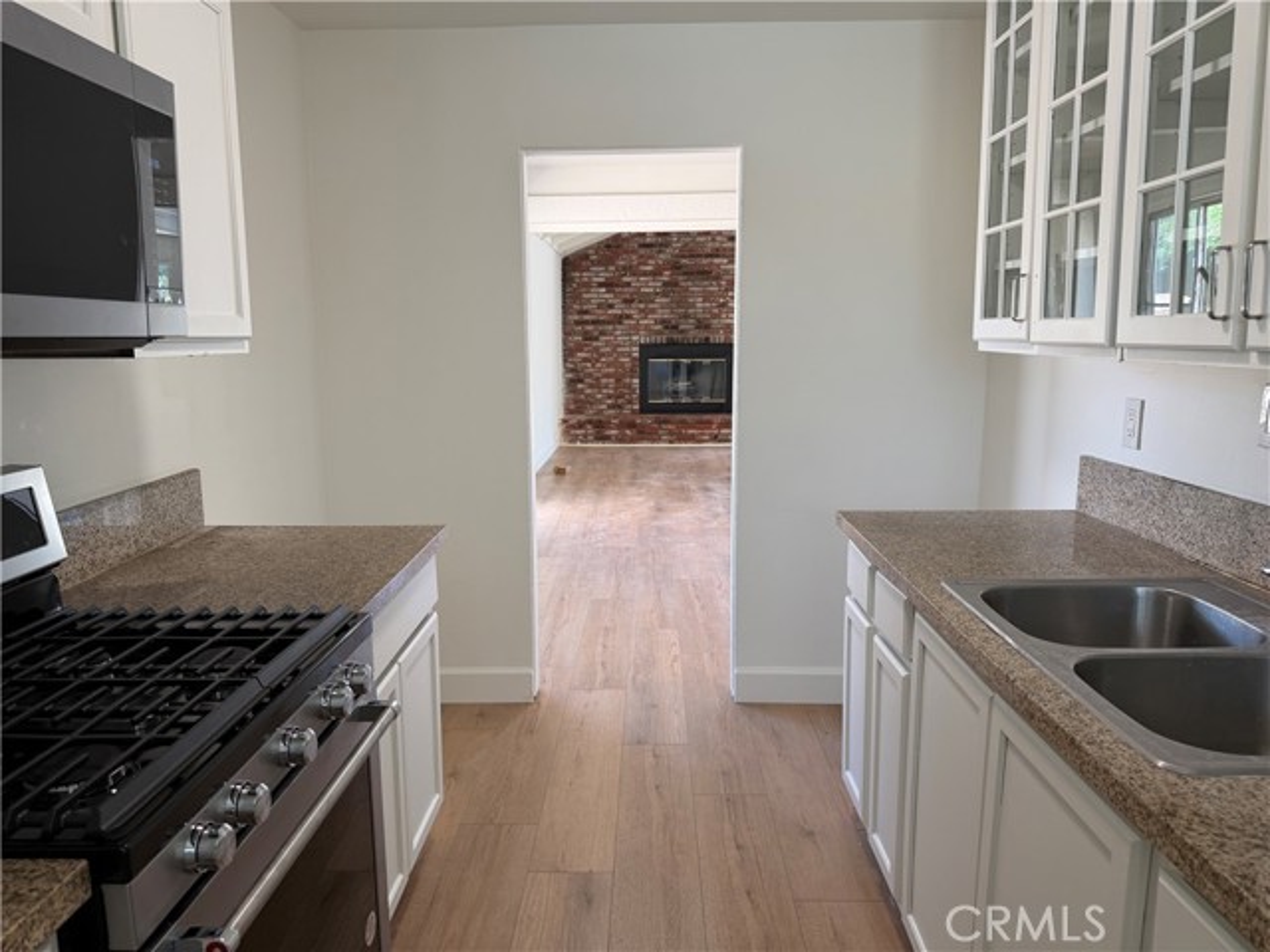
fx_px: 881
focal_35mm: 24
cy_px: 476
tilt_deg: -9.3
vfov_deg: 56.8
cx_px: 635
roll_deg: +0.7
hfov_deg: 71.6
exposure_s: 1/120
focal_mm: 6.76
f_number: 1.78
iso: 125
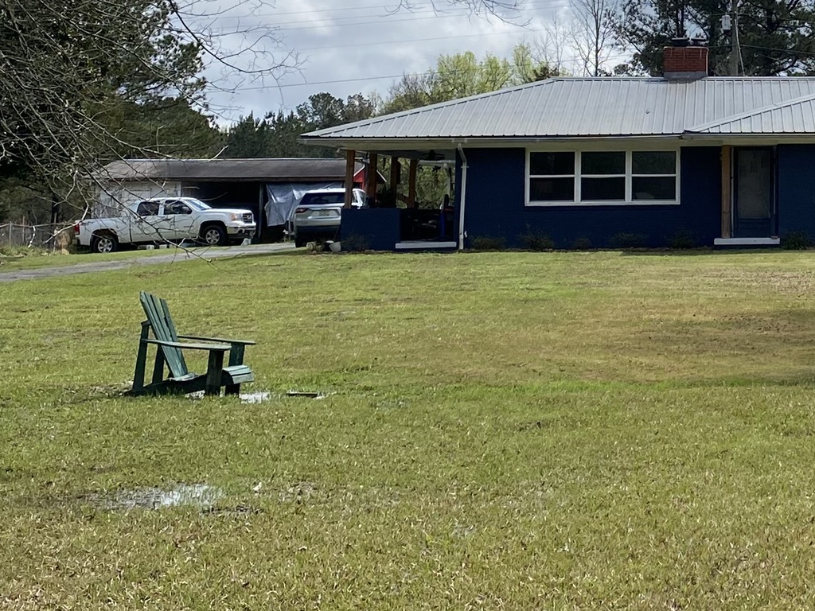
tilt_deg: +5.3
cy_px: 45
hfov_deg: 23.5
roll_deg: +0.1
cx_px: 897
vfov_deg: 18.5
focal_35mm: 78
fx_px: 1836
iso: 32
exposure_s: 1/4274
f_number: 1.8
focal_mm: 4.25
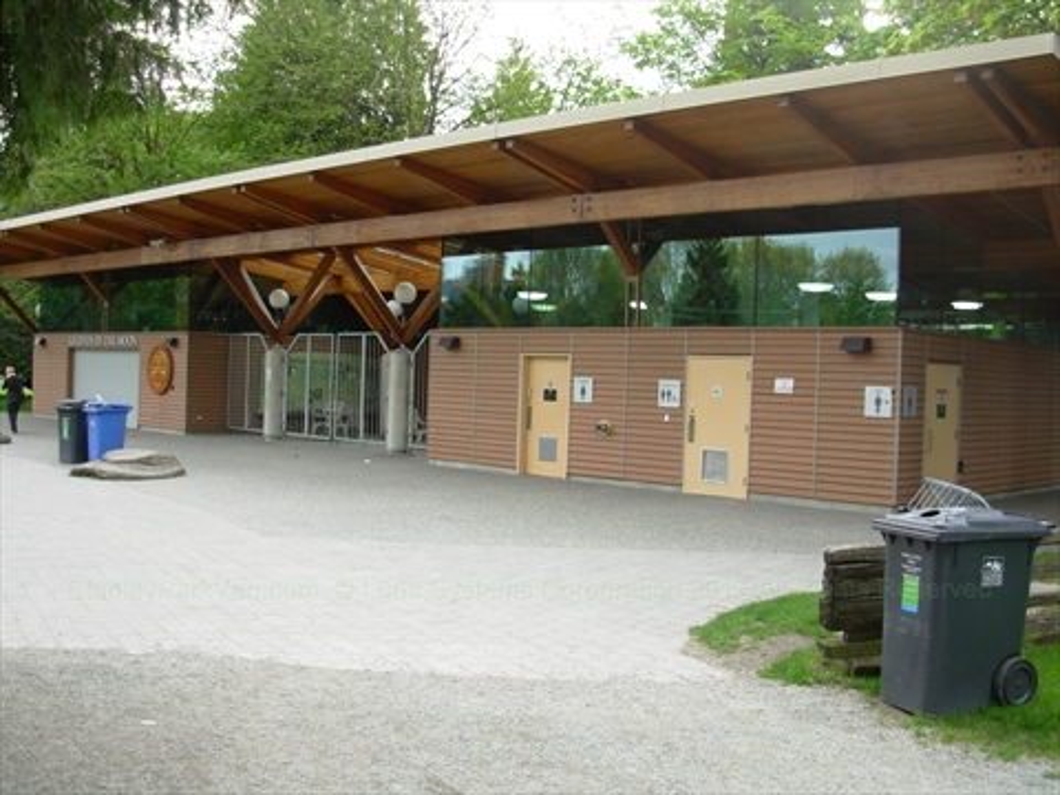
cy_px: 398
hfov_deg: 49.0
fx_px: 1164
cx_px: 530
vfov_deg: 37.7
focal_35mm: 38
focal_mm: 6.3
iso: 50
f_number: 2.9
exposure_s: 1/117
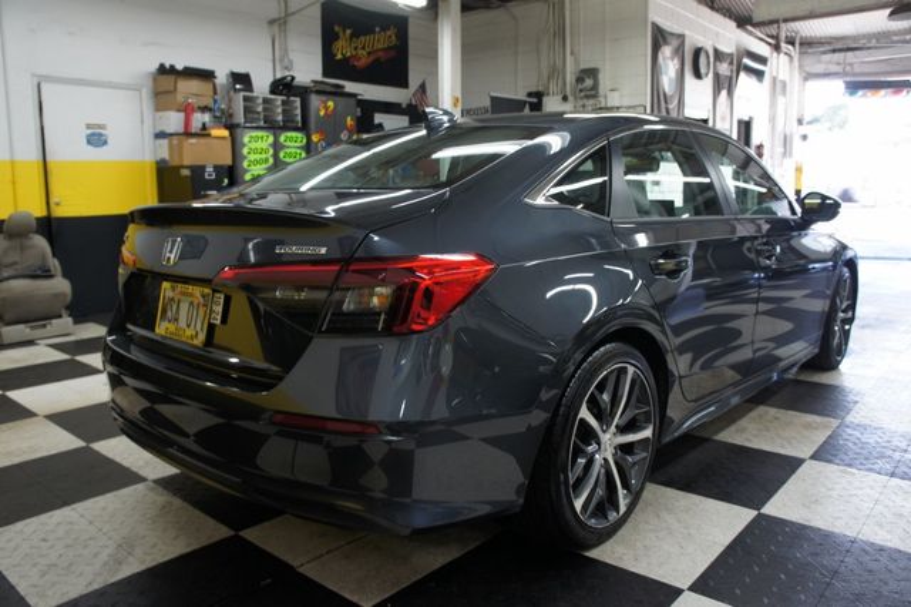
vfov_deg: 47.9
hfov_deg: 67.4
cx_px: 456
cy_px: 304
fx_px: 683
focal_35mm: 27
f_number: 3.5
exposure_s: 1/30
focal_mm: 18
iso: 200
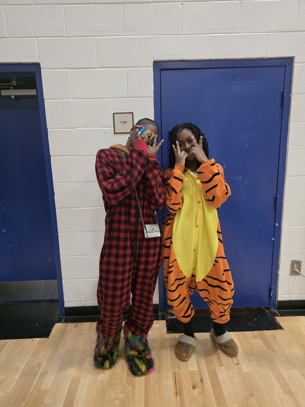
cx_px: 152
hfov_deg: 58.9
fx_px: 270
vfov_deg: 73.9
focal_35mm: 23
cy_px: 204
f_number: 1.7
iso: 1250
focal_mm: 6.3
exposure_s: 1/120
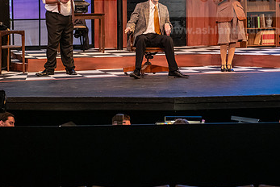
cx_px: 128
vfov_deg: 11.7
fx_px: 911
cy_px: 47
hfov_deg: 17.5
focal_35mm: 117
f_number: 3.5
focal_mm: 70
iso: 2500
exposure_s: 1/200
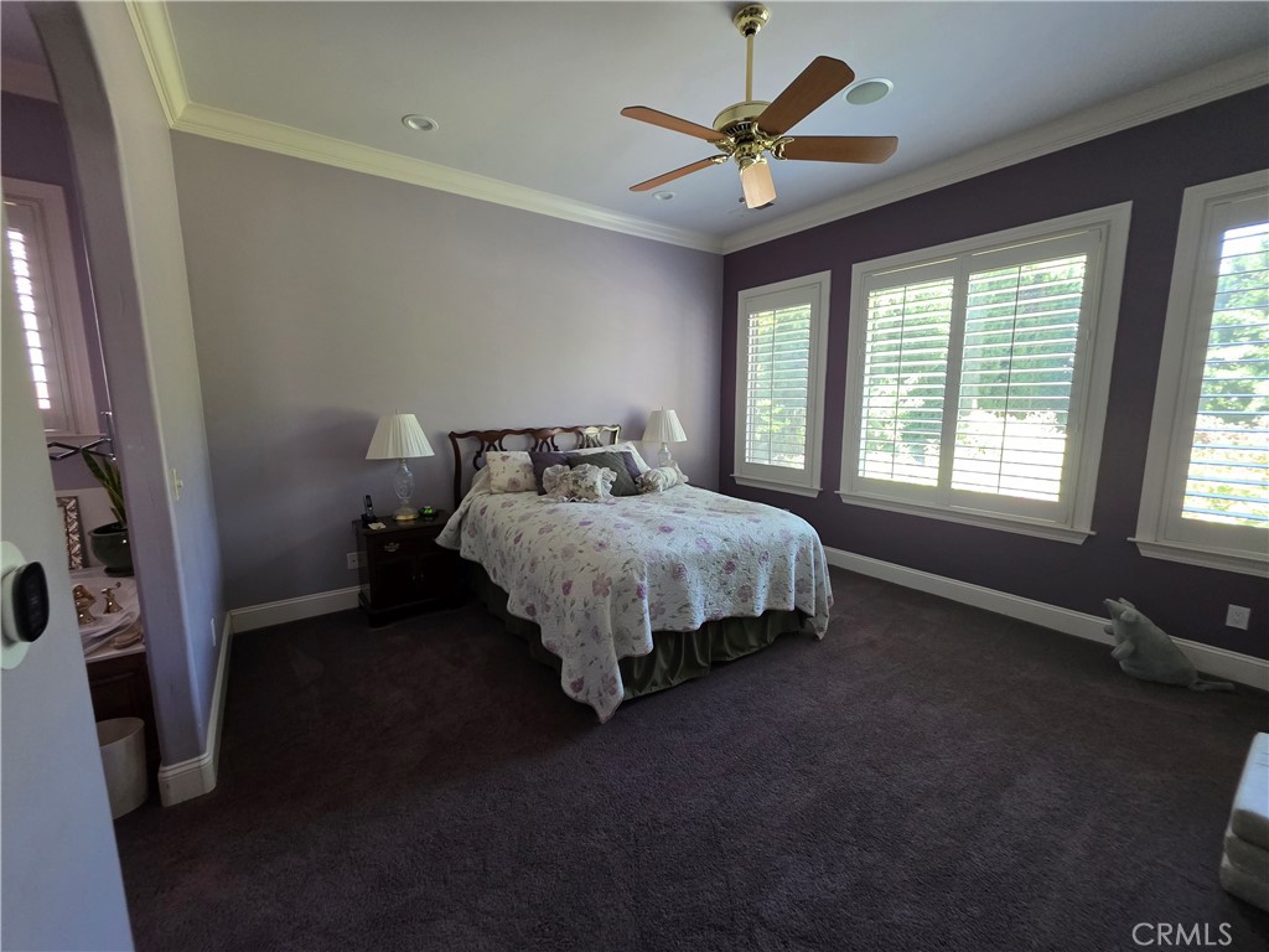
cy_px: 476
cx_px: 634
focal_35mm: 13
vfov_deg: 89.9
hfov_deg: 106.2
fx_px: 477
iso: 400
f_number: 1.9
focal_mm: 2.2
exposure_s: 1/60
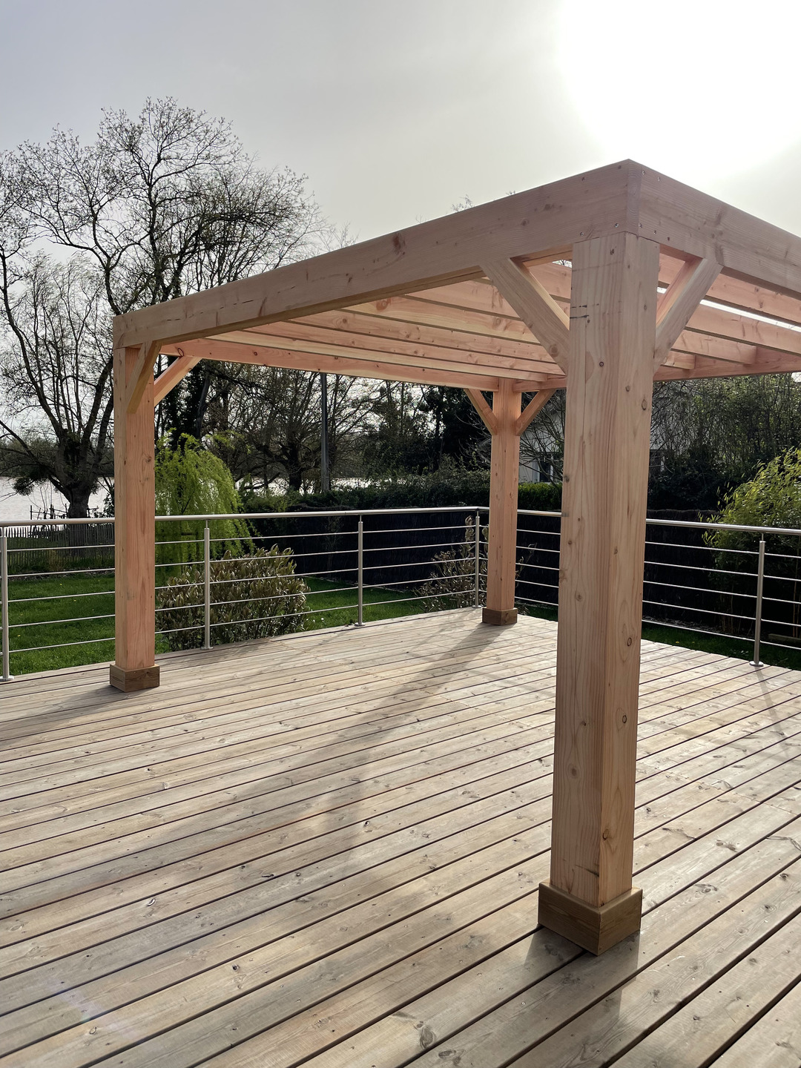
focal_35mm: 26
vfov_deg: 67.3
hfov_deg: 53.1
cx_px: 400
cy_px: 534
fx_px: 802
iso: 32
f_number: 1.6
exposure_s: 1/4292
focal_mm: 4.2
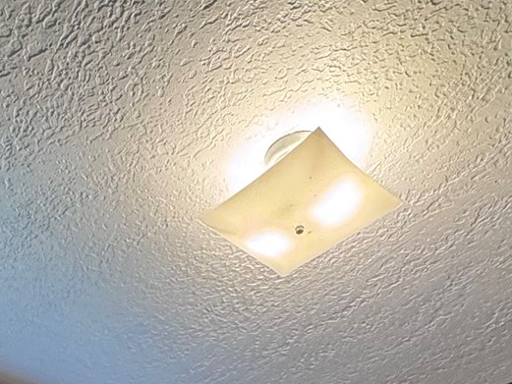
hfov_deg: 33.8
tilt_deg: +5.3
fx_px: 814
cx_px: 95
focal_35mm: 55
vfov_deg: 18.9
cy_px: 731
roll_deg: +0.5
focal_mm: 2.22
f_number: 2.2
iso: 160
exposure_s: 1/60
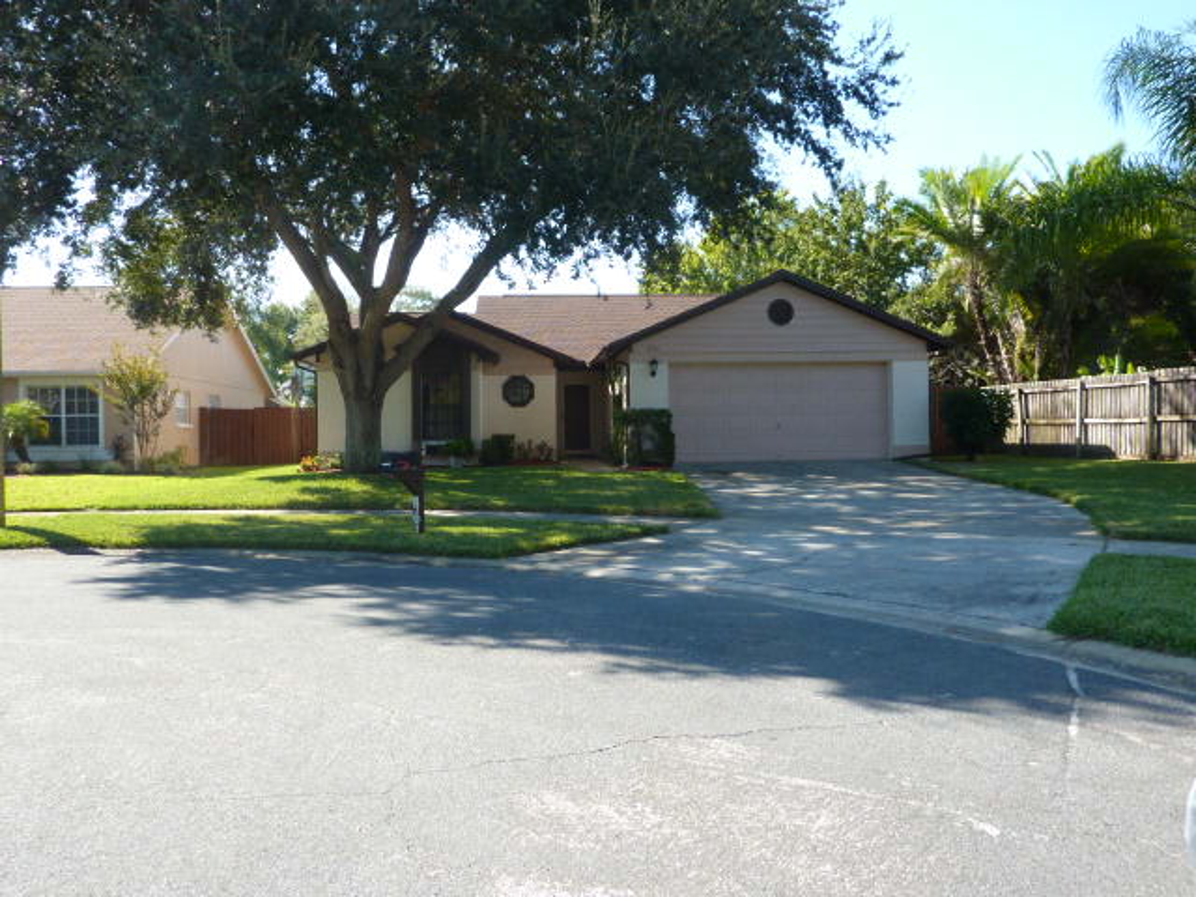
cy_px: 448
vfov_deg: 48.2
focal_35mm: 29
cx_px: 598
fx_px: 1002
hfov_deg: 61.7
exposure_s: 1/200
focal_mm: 4.1
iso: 80
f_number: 4
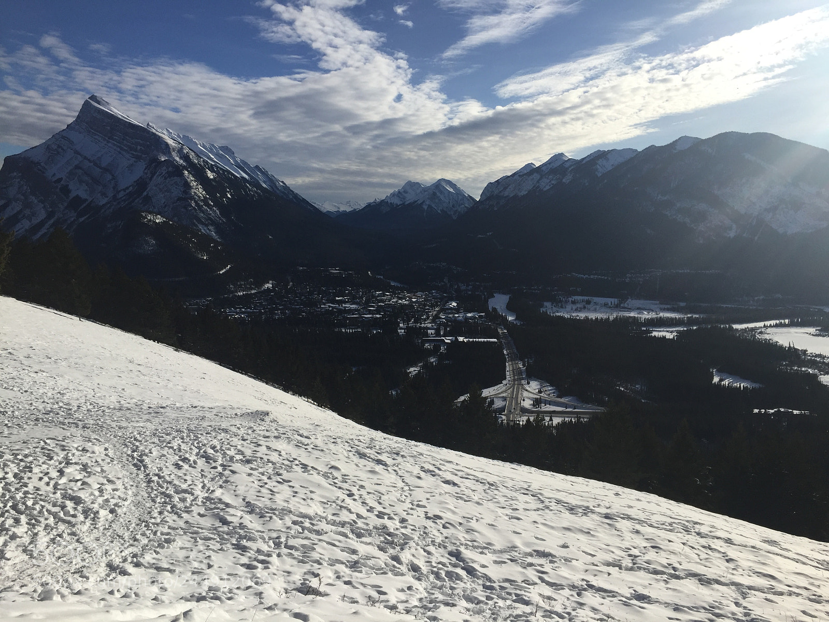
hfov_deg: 61.7
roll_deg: -0.8
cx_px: 414
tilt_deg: -6.7
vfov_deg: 48.2
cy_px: 311
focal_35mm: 29
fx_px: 695
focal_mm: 4.15
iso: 32
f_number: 2.2
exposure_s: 1/4950
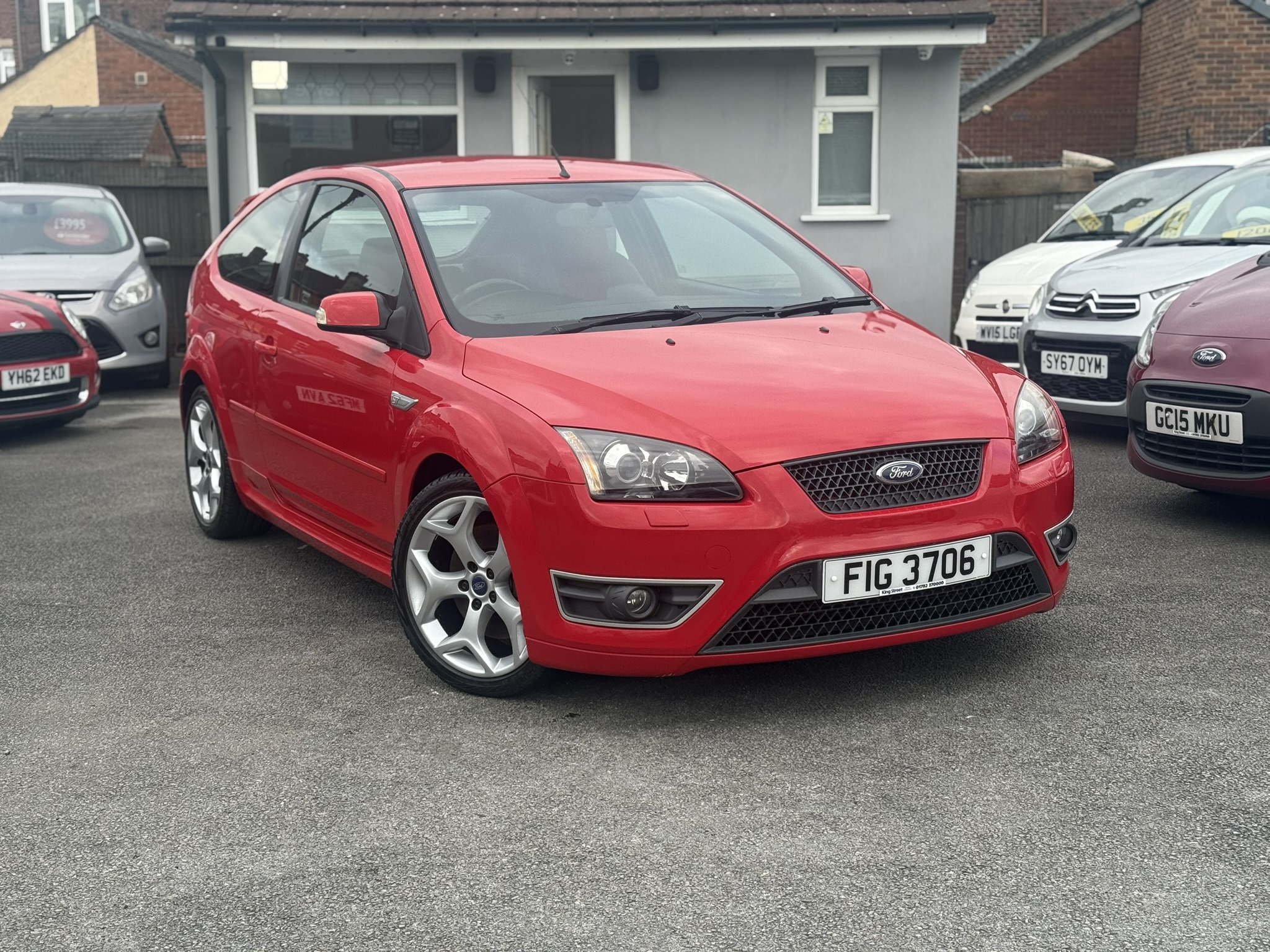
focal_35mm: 48
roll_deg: +0.4
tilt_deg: -8.0
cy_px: 476
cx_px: 635
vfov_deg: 30.3
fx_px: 1761
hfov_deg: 39.7
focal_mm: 6.76
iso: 64
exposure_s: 1/1055
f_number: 1.78
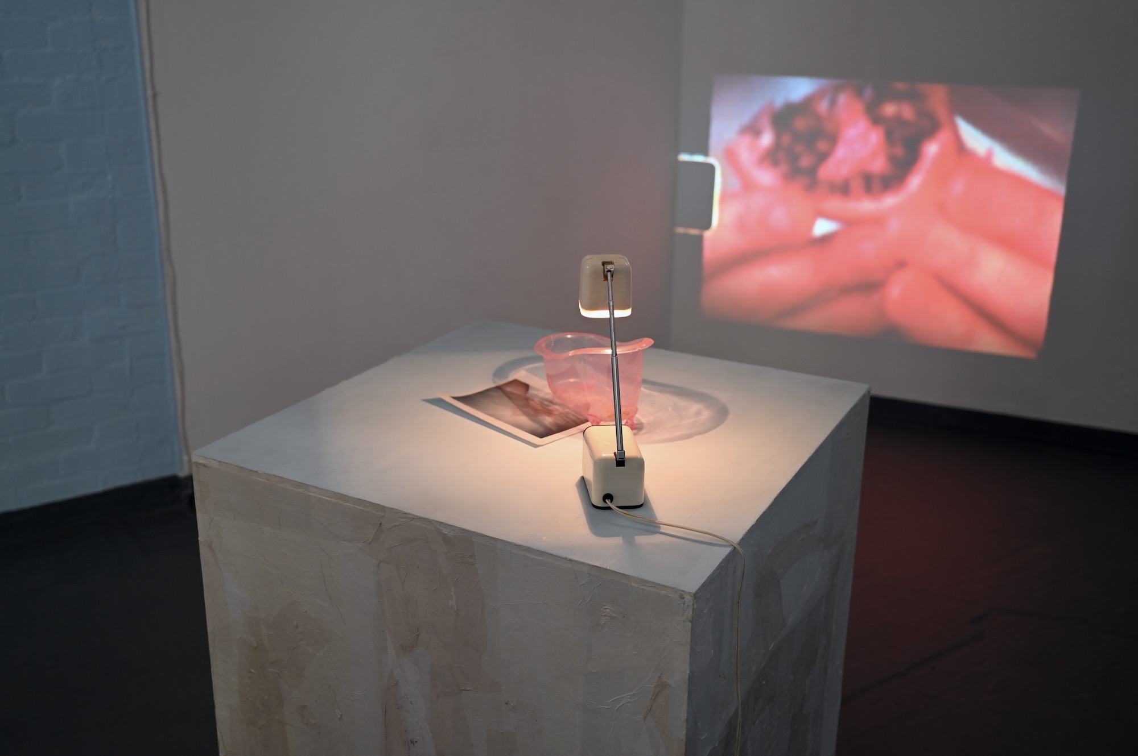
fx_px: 1026
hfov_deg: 58.0
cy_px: 378
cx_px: 569
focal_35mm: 32
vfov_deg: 40.5
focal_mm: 32.5
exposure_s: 1/30
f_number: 2.8
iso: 250
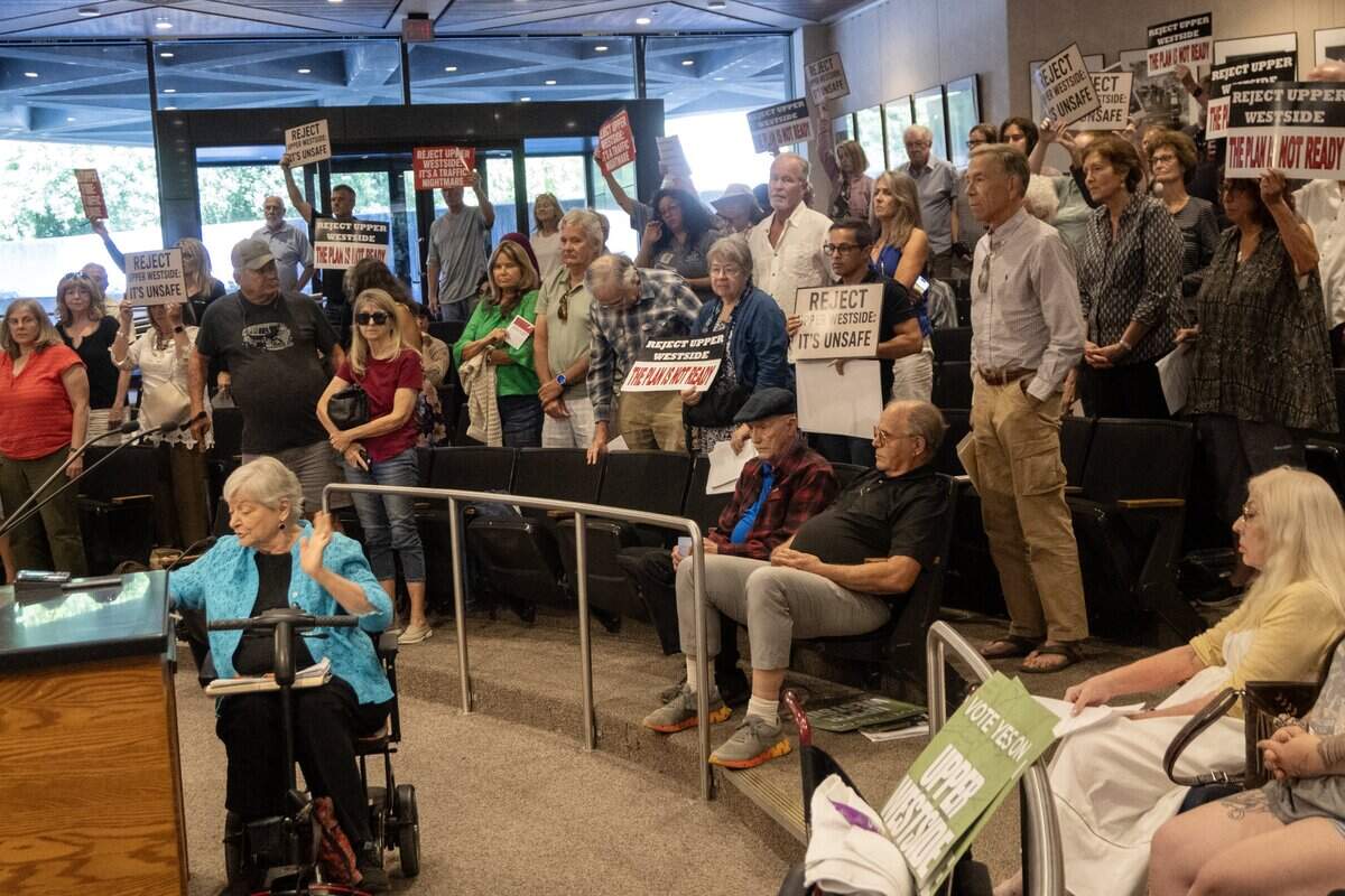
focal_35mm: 41
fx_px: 1532
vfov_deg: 32.6
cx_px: 672
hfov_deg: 47.4
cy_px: 448
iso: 3200
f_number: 4.5
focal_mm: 27.5
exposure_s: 1/100
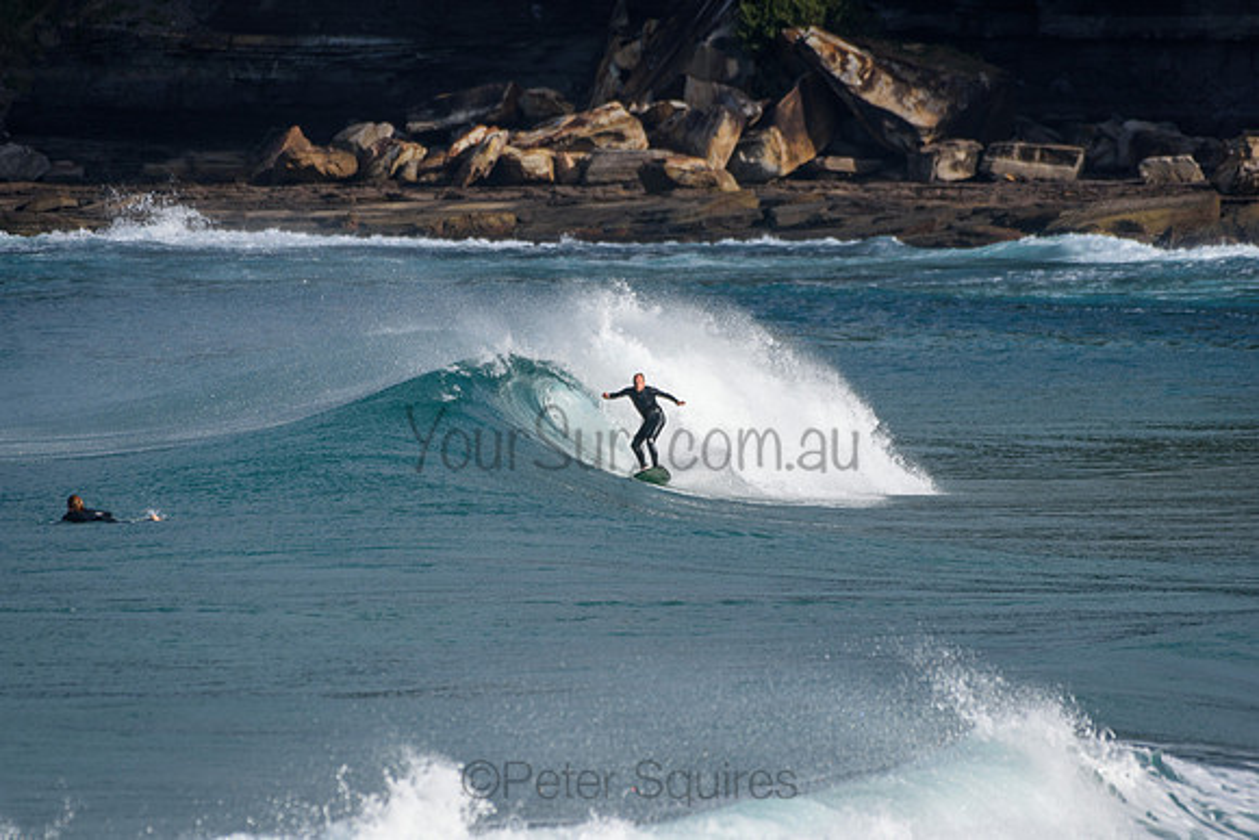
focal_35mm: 750
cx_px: 630
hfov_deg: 2.7
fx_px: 26234
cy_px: 420
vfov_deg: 1.8
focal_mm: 500
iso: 250
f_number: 5.6
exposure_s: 1/2000
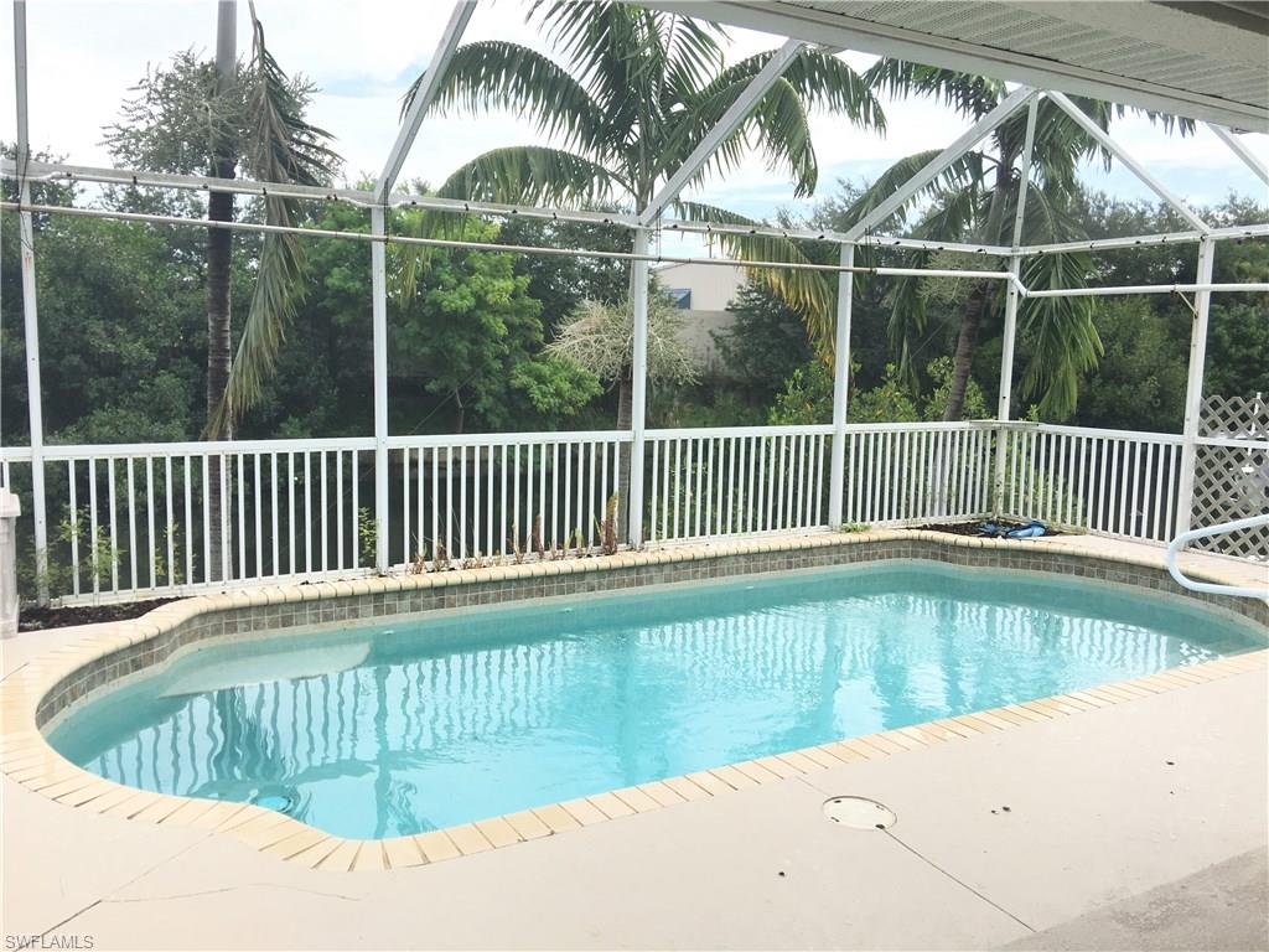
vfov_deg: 48.2
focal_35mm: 29
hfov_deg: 61.7
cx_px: 634
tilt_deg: -6.2
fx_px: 1063
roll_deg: -1.5
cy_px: 476
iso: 25
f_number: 2.2
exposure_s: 1/530
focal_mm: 4.15
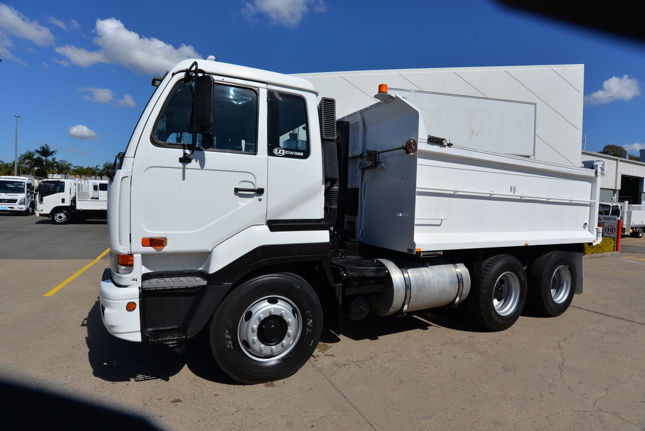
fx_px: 323
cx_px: 322
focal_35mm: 18
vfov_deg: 67.4
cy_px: 216
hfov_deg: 90.0
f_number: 10
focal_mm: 18
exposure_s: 1/400
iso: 100
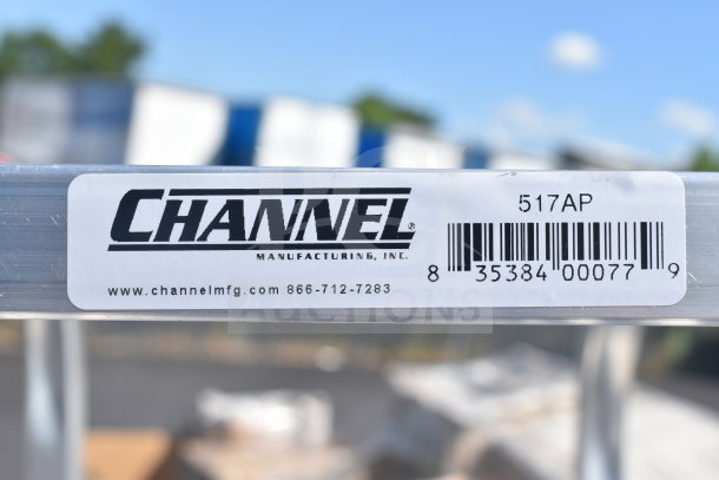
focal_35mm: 63
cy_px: 240
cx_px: 360
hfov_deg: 31.9
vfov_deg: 21.6
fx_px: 1258
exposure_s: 1/320
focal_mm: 42
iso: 200
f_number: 9
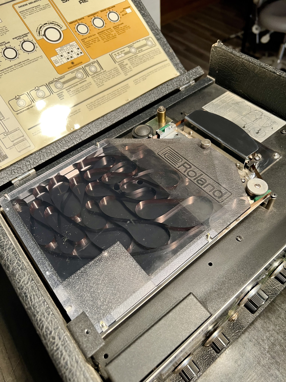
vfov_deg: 67.3
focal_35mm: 26
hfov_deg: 53.1
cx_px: 143
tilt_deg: -51.6
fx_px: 286
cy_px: 191
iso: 125
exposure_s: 1/50
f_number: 1.5
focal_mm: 5.7
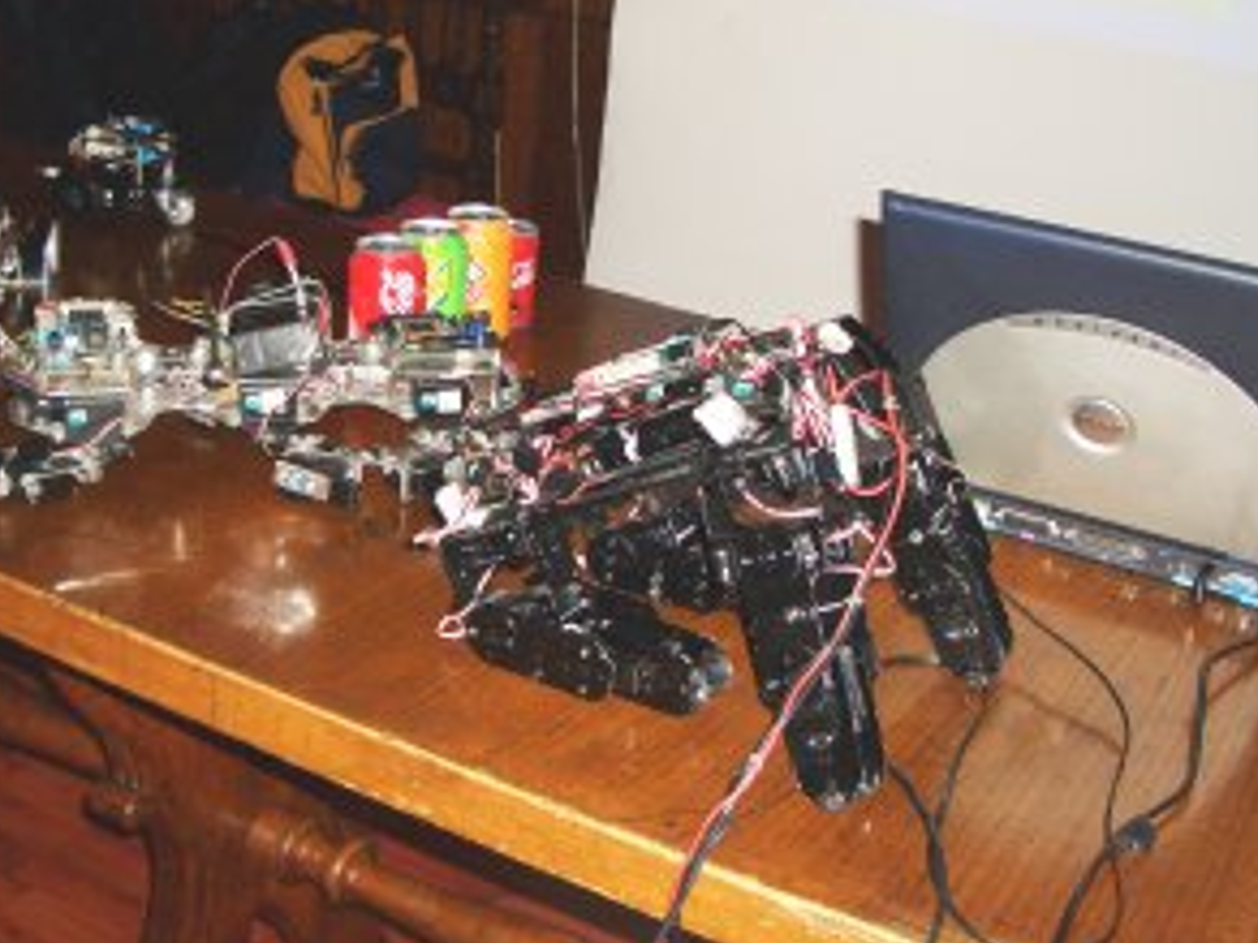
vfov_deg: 30.3
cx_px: 517
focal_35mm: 48
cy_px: 495
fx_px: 1744
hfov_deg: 39.5
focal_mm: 5.8
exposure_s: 1/60
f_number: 2.6
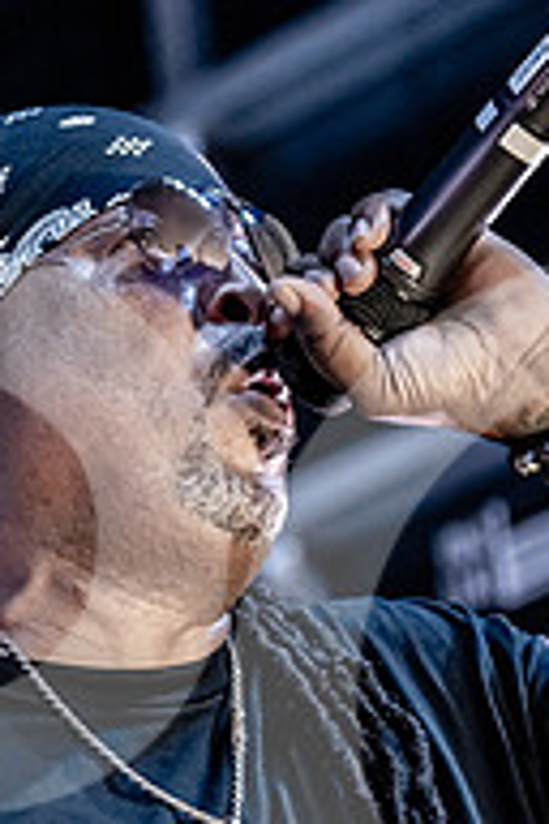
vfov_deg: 6.6
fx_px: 7114
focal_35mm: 311
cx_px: 43
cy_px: 559
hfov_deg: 4.4
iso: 500
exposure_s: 1/160
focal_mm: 75
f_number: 2.8
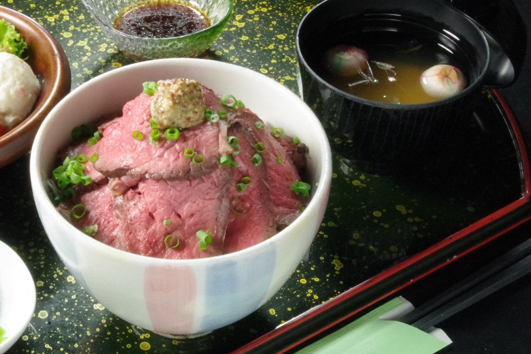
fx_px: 796
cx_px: 266
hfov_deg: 36.9
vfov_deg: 25.0
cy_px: 177
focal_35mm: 54
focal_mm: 36
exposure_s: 1/4
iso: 6400
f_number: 32
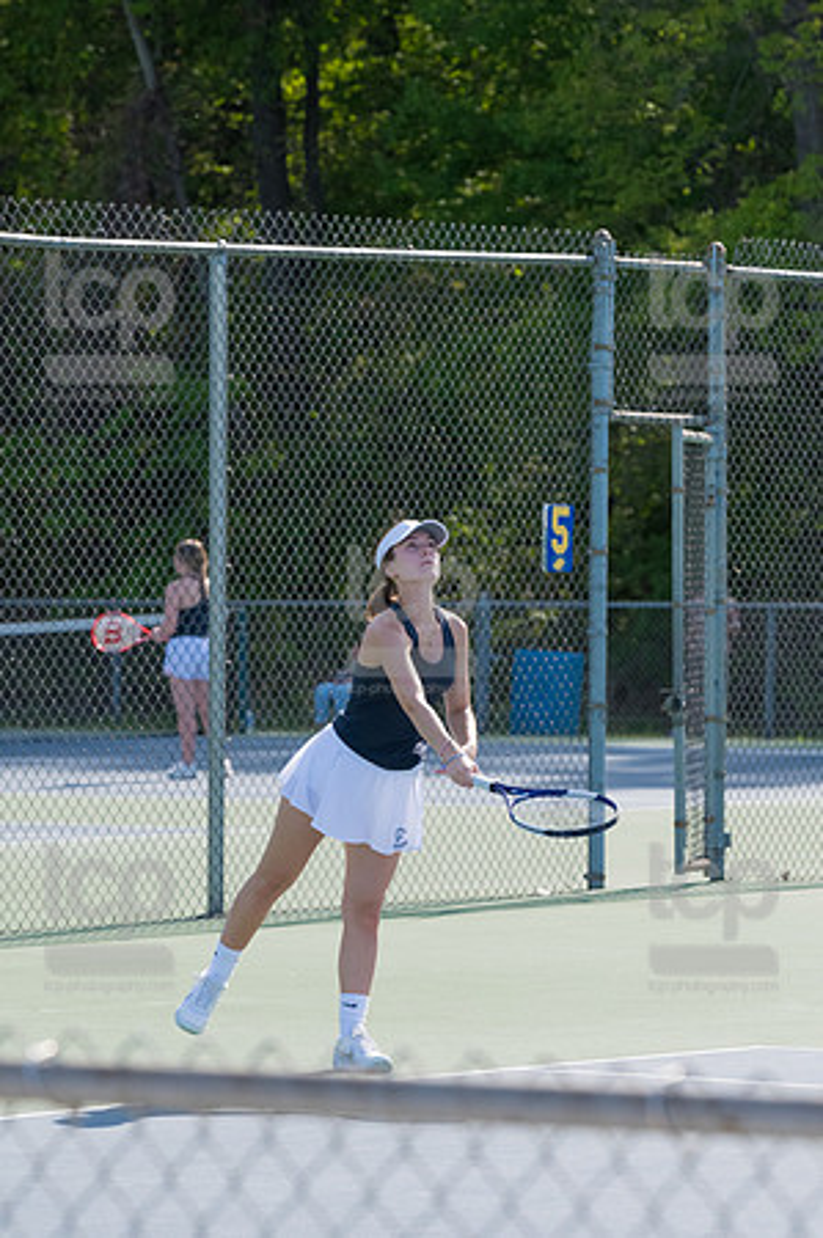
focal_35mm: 217
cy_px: 619
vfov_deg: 9.5
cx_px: 412
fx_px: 7458
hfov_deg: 6.3
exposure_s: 1/2000
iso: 1000
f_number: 5.6
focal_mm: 145
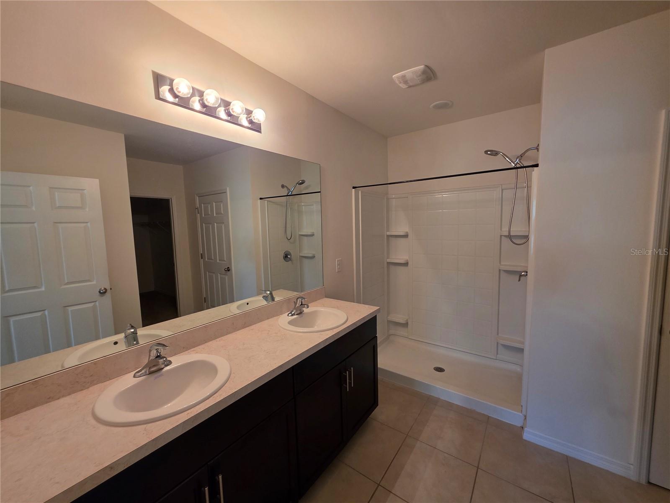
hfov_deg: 106.2
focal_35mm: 13
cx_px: 335
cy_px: 252
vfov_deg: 89.9
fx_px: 252
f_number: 1.9
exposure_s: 1/60
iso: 160
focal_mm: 2.2
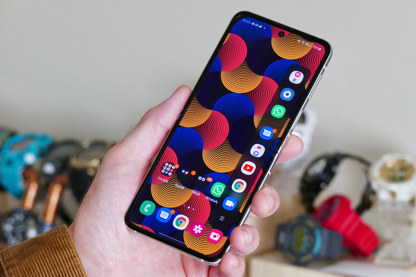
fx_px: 1849
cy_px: 138
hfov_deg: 12.8
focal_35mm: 160
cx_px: 208
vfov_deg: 8.6
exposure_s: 1/100
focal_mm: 58.01
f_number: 4.5
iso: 640
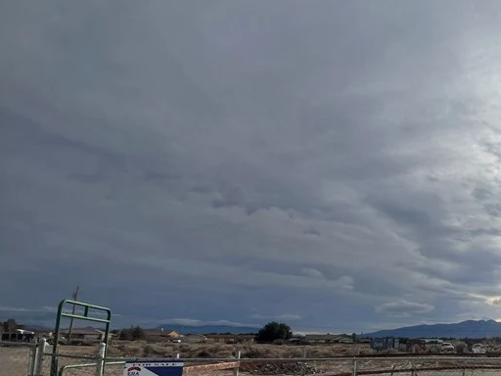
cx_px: 492
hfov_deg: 53.9
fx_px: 376
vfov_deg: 50.1
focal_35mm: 26
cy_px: 297
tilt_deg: +7.2
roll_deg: -2.8
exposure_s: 1/2660
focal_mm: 1.54
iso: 32
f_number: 2.4
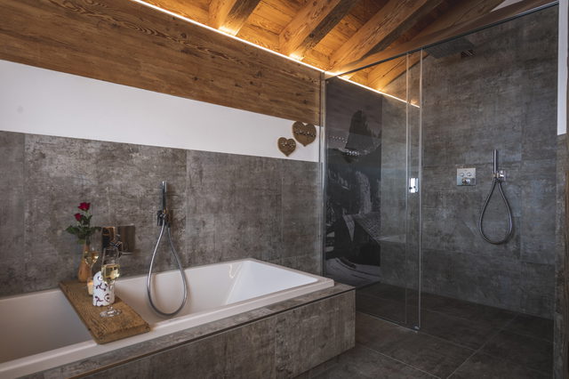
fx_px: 316
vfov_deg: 61.9
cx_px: 284
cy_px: 190
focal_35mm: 20
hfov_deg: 84.0
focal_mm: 20
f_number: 5.6
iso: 100
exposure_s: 1/10
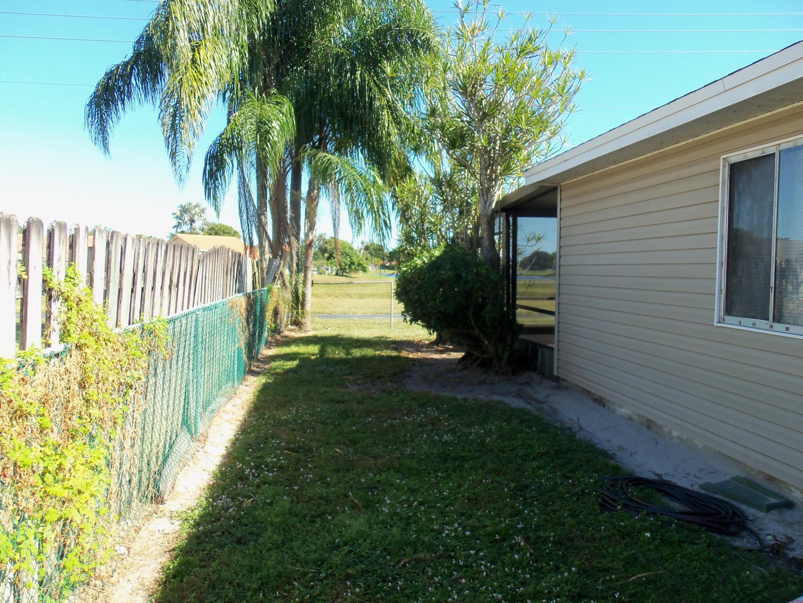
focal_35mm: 30
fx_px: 696
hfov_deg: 60.0
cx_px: 402
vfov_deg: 46.8
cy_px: 310
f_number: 3.4
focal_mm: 5.2
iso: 80
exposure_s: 1/250
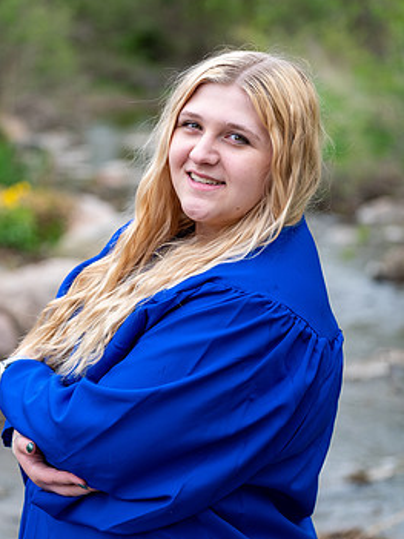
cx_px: 204
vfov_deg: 15.5
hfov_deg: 11.7
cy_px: 281
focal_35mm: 127
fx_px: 1977
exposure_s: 1/250
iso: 250
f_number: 2.8
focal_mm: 68.7
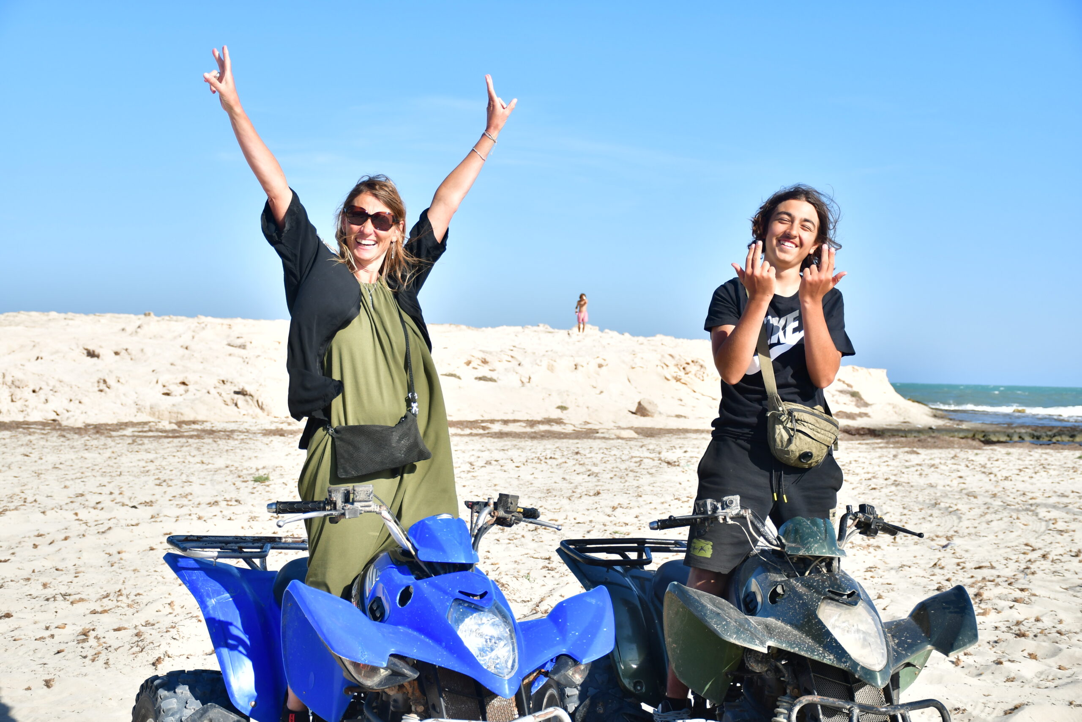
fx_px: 1713
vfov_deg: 23.8
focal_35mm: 57
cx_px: 541
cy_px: 361
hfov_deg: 35.1
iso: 100
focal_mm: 38
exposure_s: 1/800
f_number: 4.2
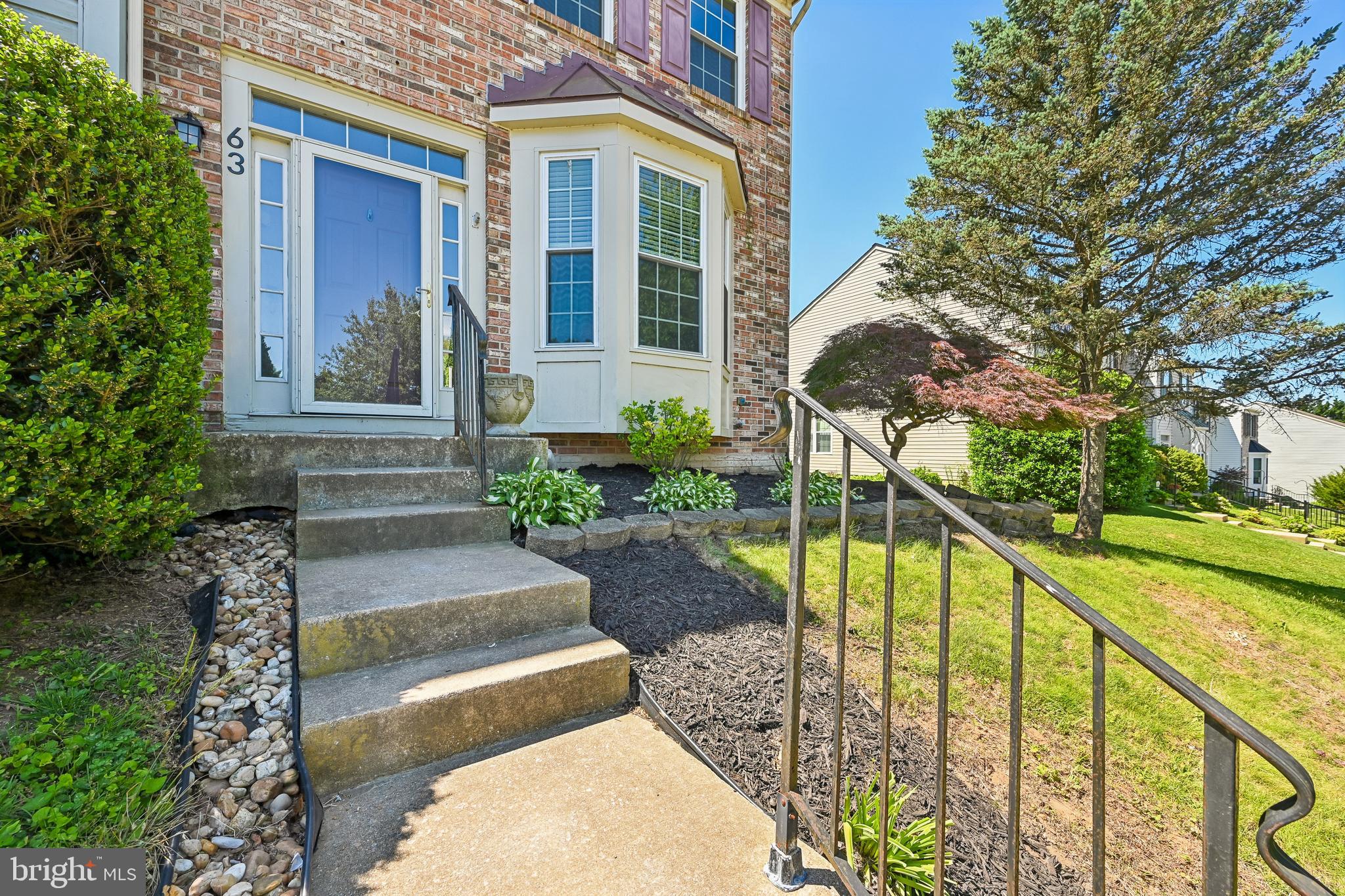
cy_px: 448
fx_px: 523
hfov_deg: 104.3
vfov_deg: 81.2
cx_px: 672
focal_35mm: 14
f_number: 8
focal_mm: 14
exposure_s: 1/100
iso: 100
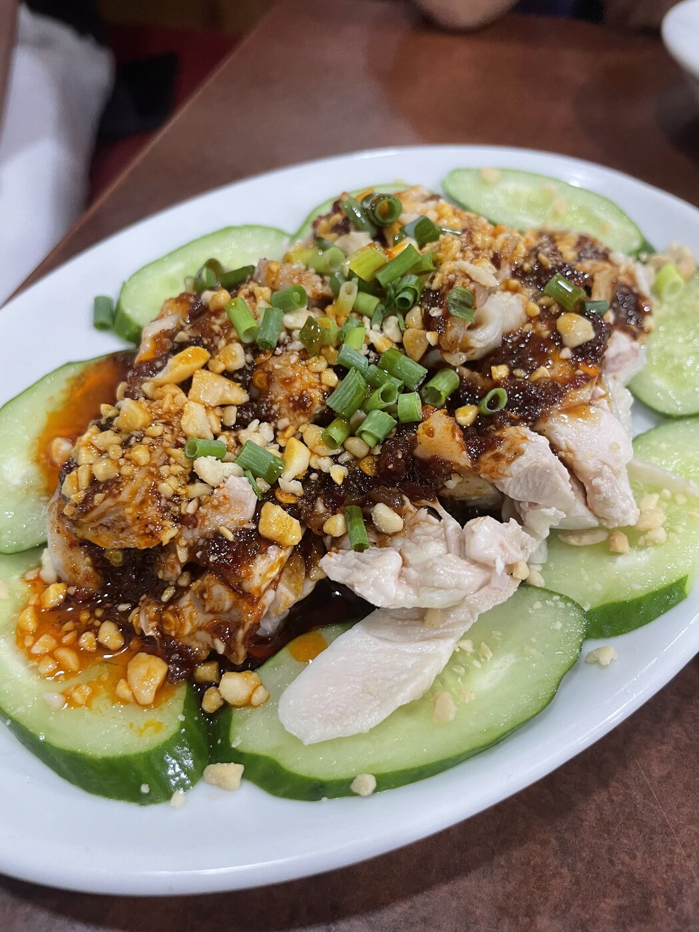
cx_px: 350
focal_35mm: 26
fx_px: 700
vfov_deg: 67.3
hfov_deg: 53.1
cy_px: 466
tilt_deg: -47.7
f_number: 1.6
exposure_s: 1/50
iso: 250
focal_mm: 4.2
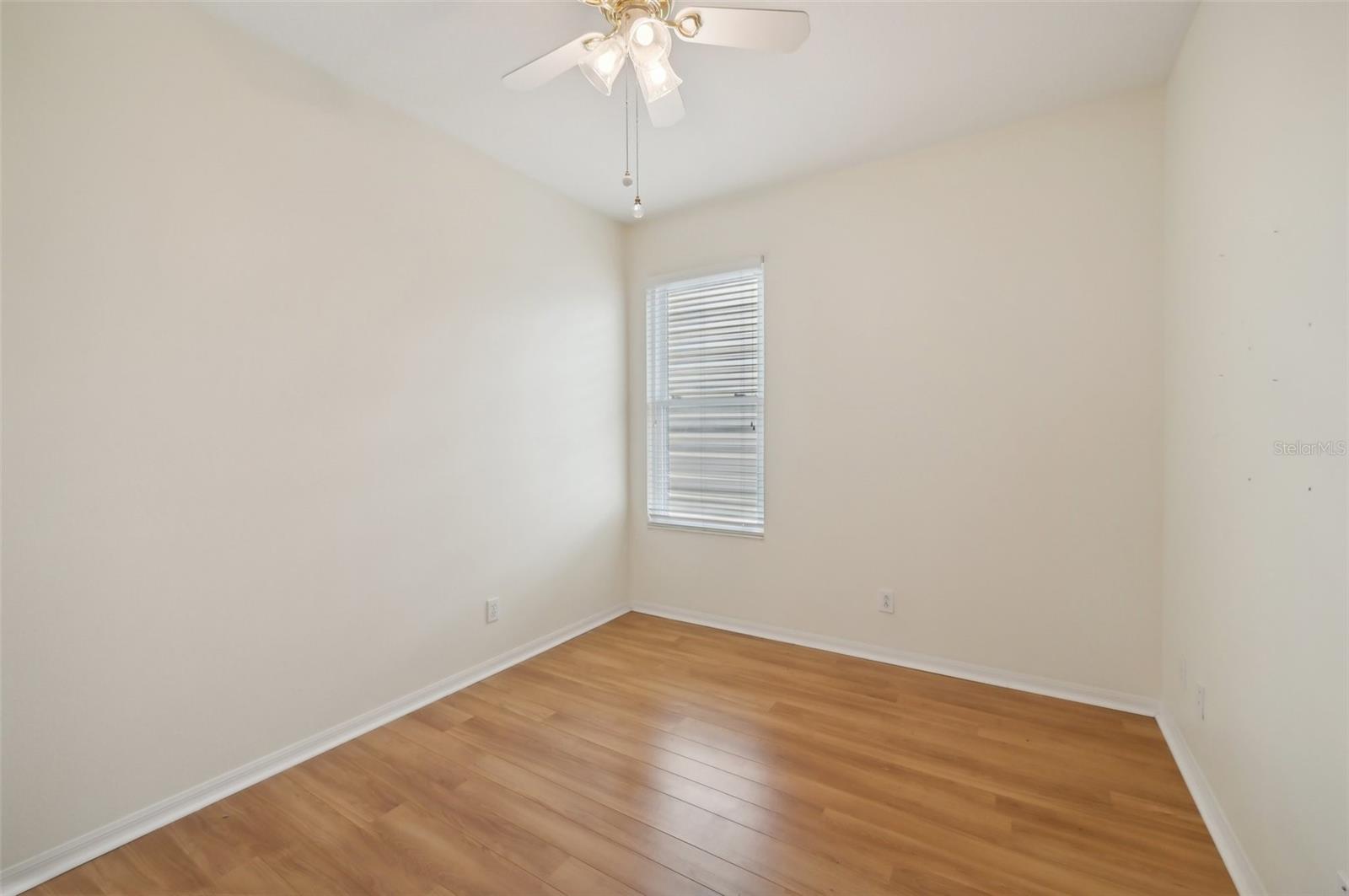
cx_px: 674
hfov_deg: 104.3
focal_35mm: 14
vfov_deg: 81.1
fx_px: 524
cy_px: 448
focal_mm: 14
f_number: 8
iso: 400
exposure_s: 1/80
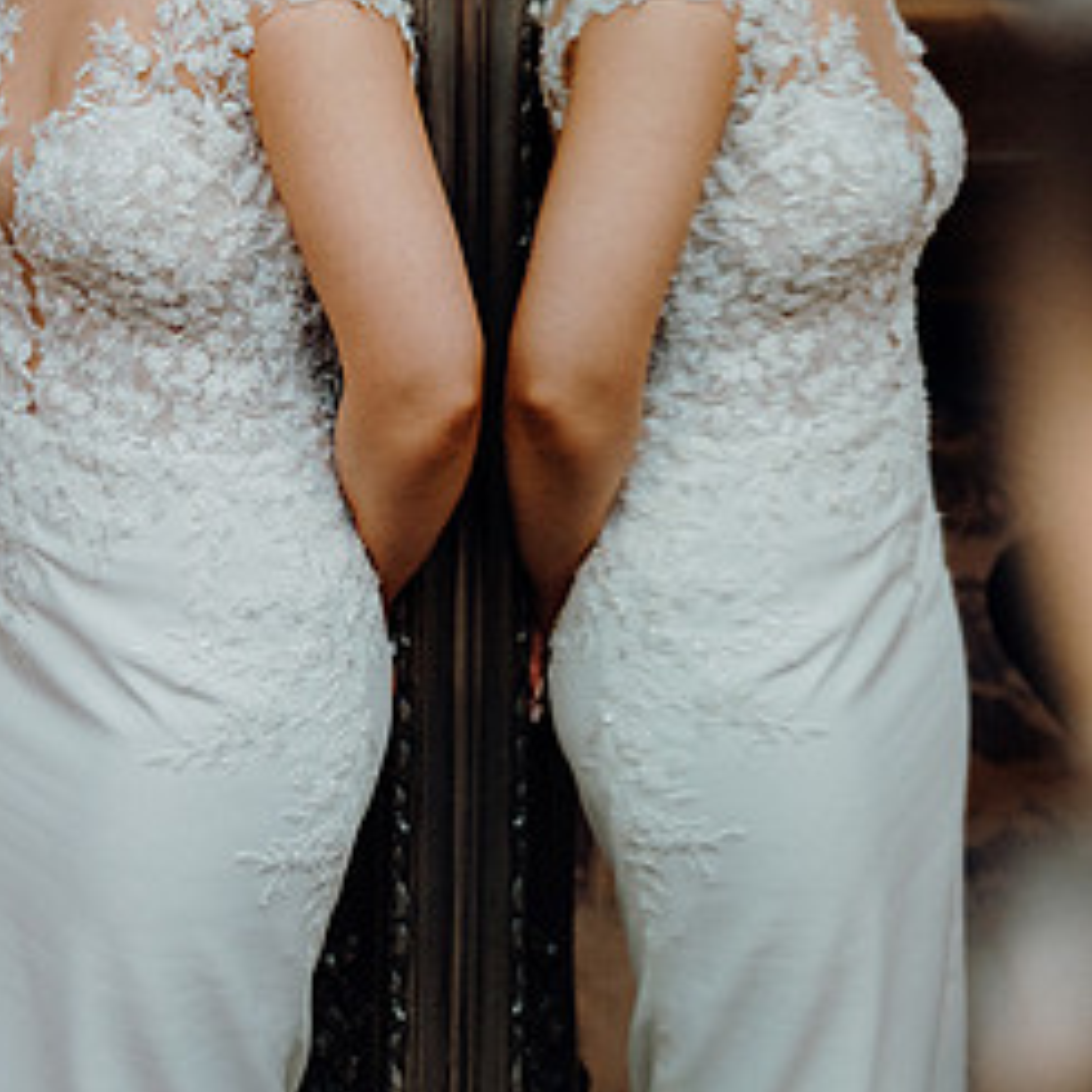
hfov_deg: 28.1
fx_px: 2177
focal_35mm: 61
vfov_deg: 27.3
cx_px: 428
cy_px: 138
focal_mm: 39
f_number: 3.5
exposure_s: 1/160
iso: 2500
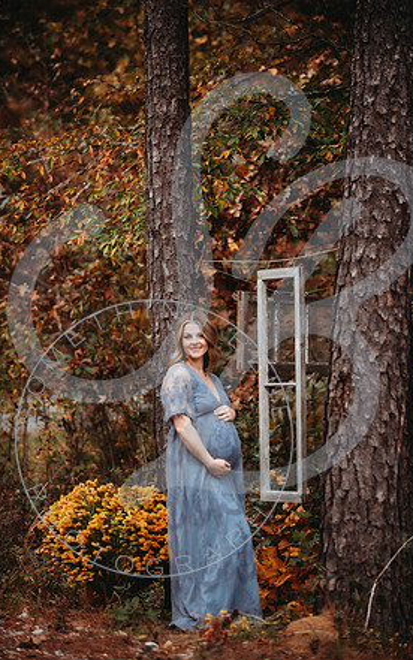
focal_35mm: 156
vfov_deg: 13.4
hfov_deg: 8.4
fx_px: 2807
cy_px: 325
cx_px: 221
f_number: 2.8
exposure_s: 1/160
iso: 100
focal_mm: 150
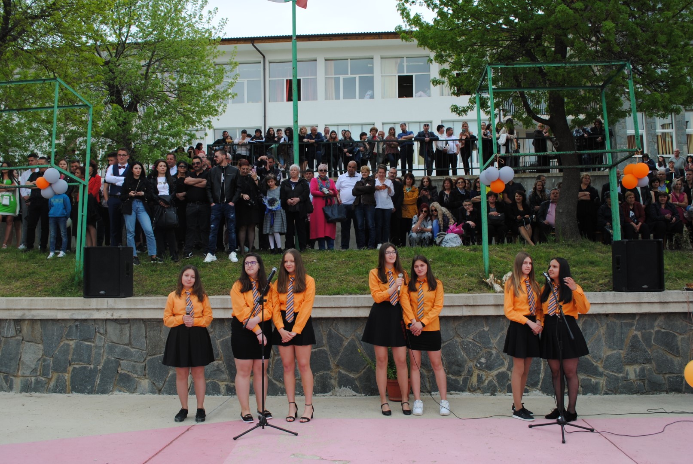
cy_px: 232
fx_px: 636
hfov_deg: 57.2
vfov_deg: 40.1
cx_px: 346
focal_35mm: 33
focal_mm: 22
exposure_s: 1/160
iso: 100
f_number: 6.3
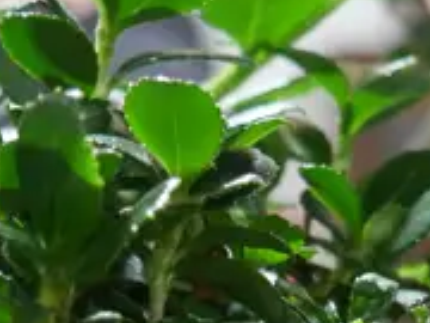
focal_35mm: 228
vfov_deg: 6.3
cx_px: 602
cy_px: 662
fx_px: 2832
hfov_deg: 8.5
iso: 1600
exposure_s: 1/60
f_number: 4.5
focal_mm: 20
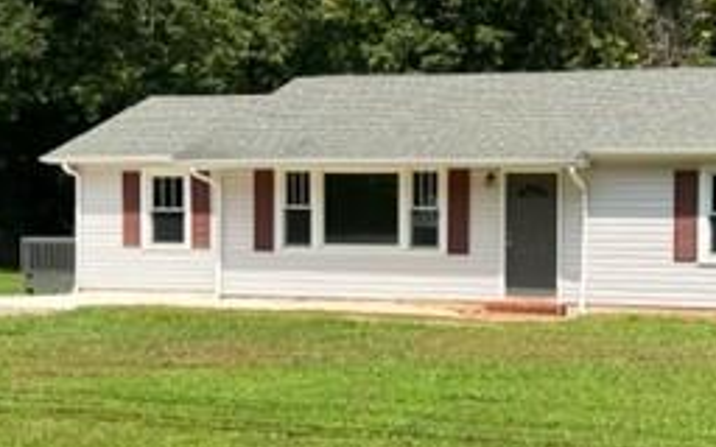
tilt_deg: -2.6
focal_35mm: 69
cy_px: 288
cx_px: 503
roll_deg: -0.1
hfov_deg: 29.5
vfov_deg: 18.8
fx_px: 1346
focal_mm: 5.7
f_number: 1.5
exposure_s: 1/3257
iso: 50
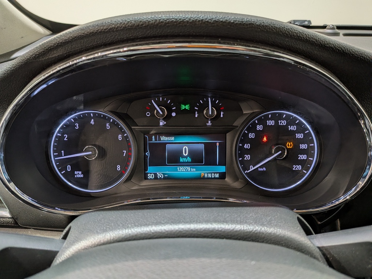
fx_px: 258
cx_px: 186
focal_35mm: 24
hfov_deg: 71.6
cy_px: 140
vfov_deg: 56.8
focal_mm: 4.53
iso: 107
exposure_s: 1/60
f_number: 1.7
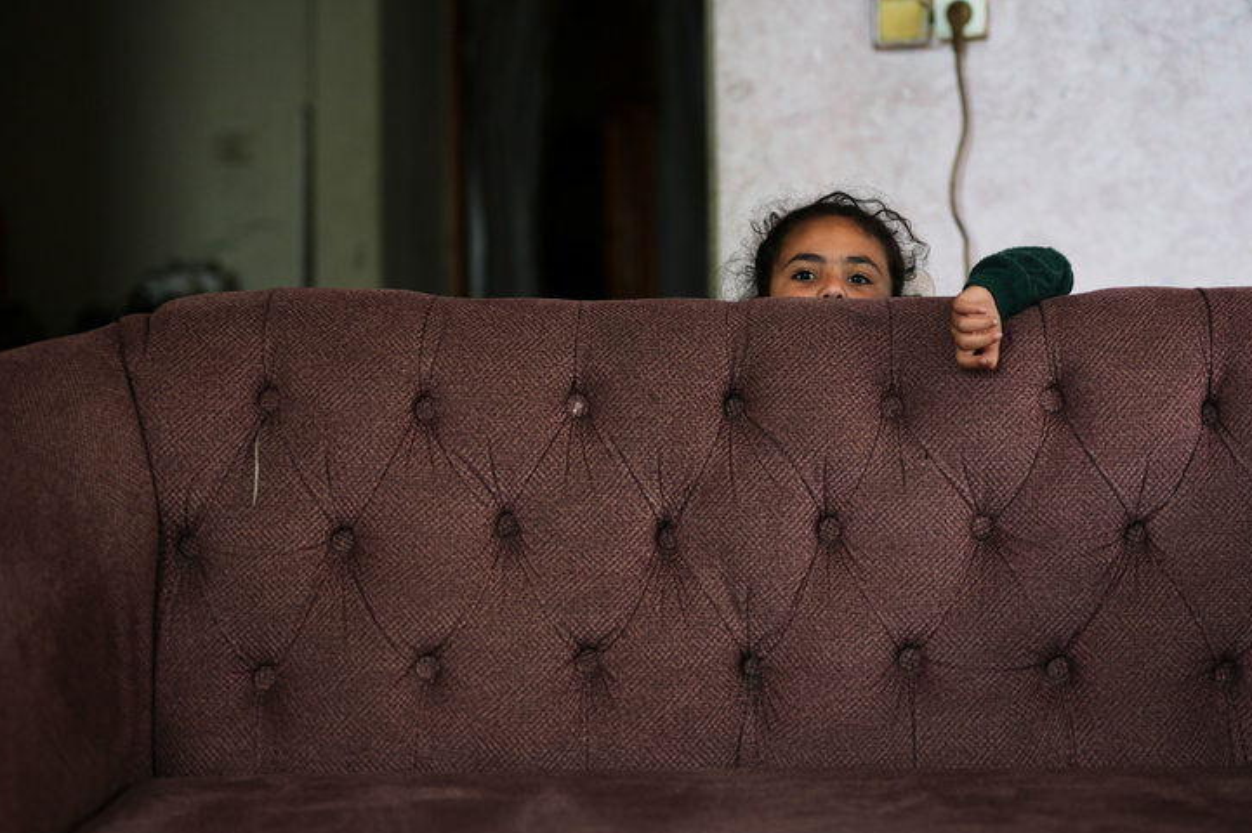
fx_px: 2468
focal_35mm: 71
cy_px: 479
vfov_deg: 19.2
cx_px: 762
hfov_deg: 28.4
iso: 100
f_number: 1.4
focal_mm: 50
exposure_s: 1/500
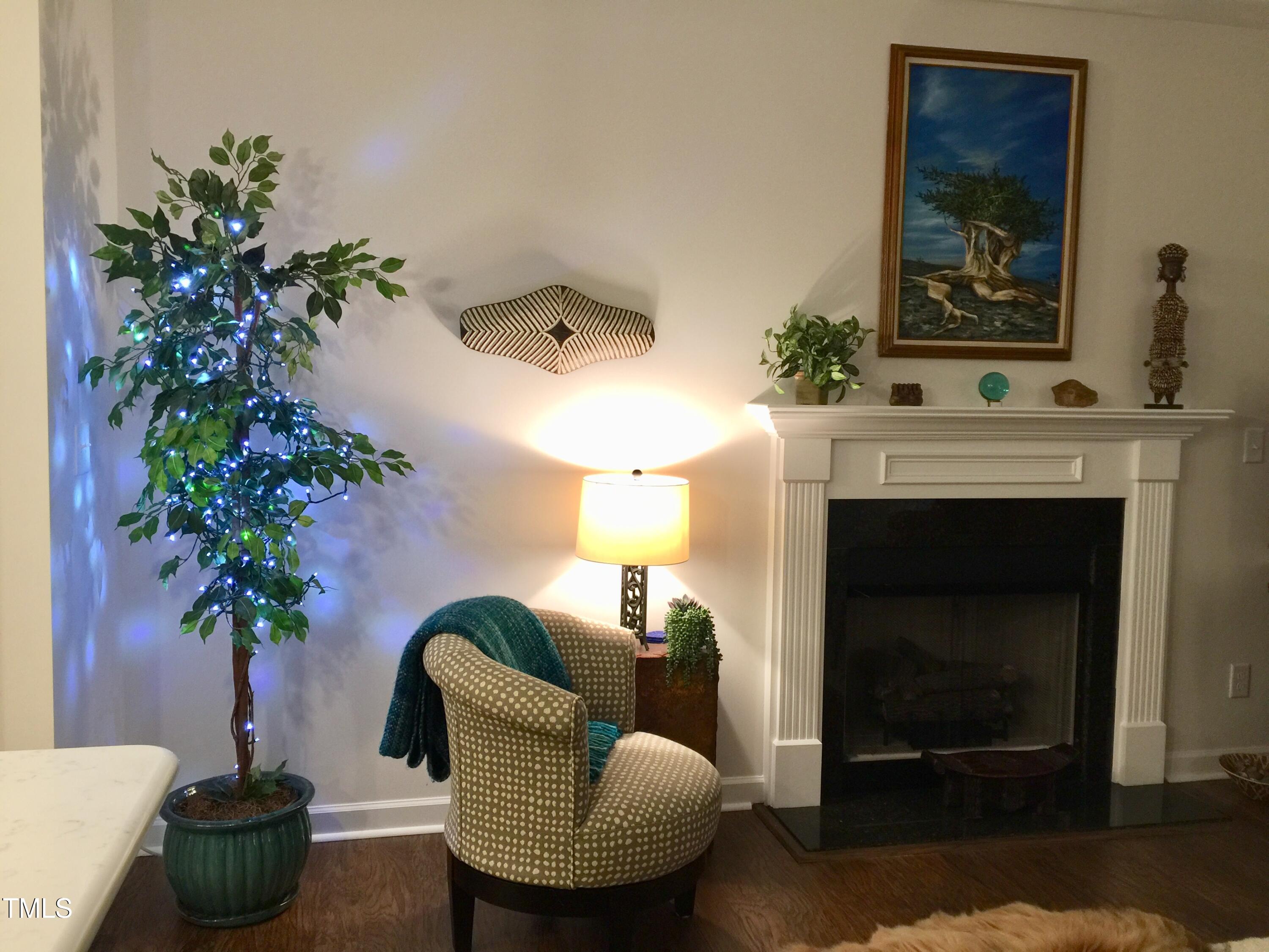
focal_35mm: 29
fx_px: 1063
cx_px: 634
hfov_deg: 61.7
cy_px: 476
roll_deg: -1.0
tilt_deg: -3.9
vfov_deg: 48.2
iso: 50
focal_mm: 4.15
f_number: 2.2
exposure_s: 1/15
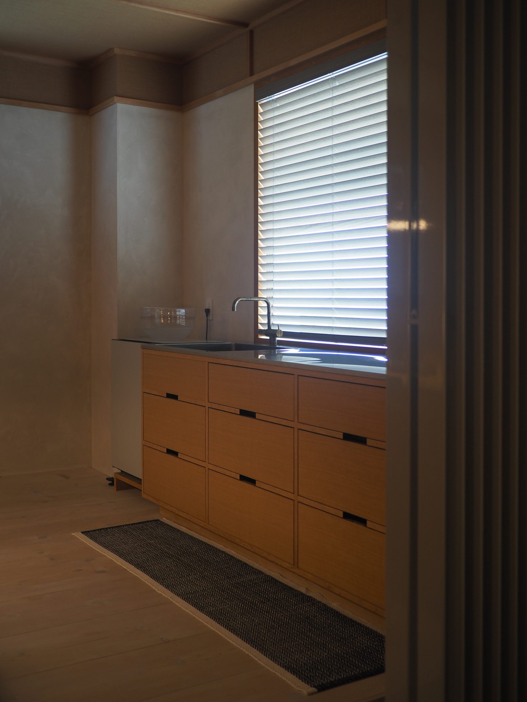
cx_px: 264
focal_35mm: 40
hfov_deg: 36.0
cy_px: 351
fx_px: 812
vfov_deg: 46.8
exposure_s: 1/30
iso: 200
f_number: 1.7
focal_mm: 20
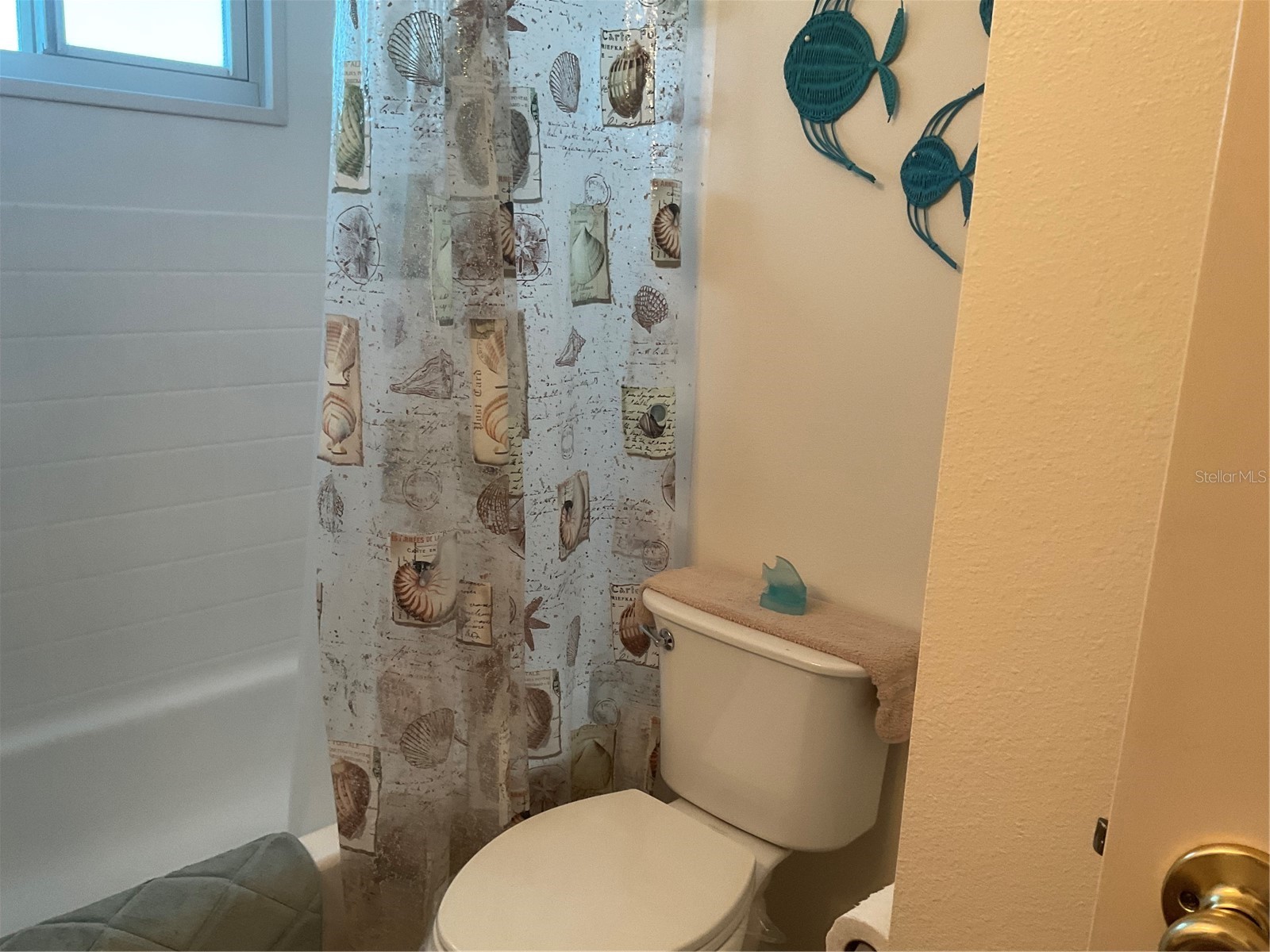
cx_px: 635
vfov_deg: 48.2
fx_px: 1064
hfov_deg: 61.7
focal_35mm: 29
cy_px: 476
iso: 100
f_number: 1.8
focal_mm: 3
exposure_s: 1/60
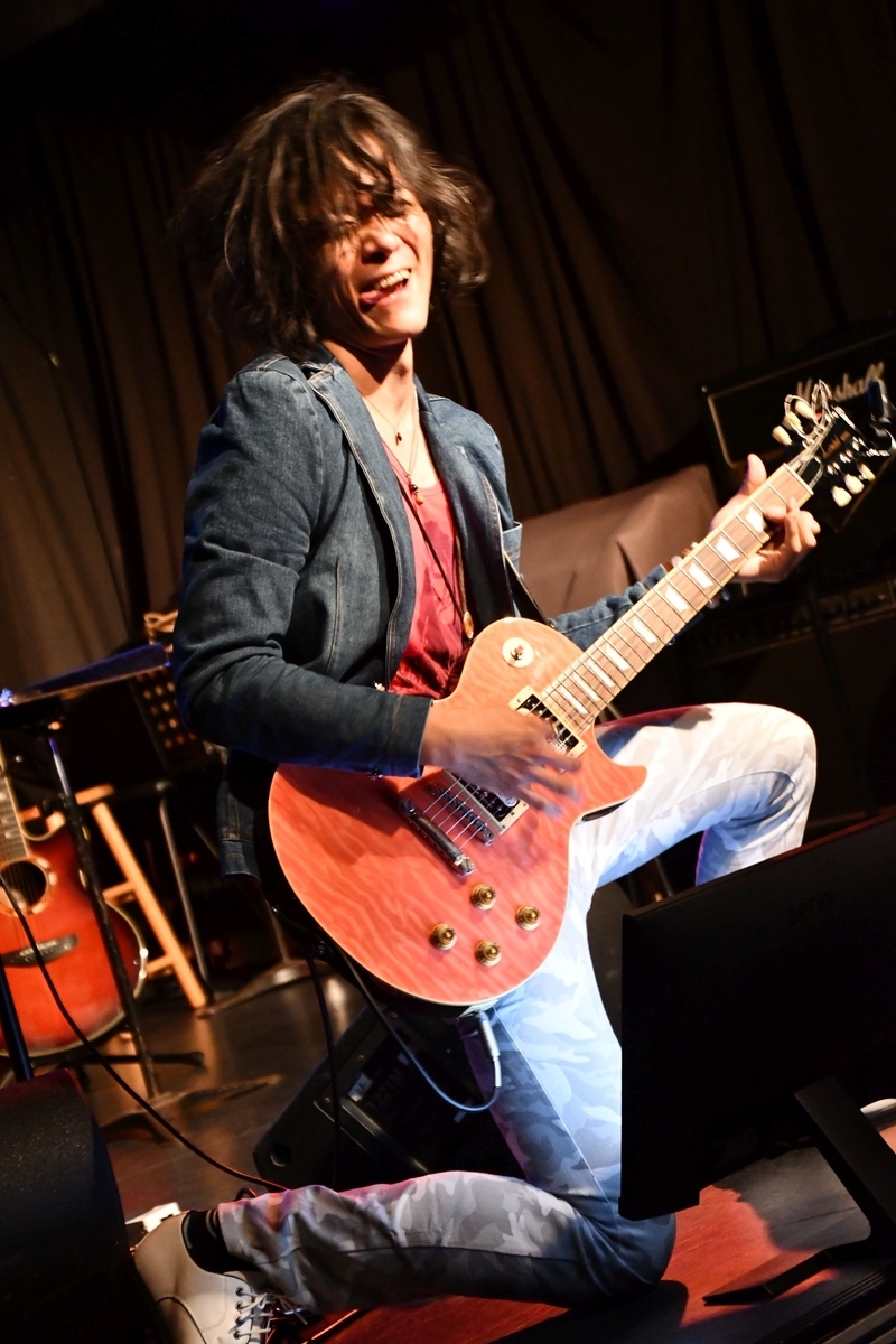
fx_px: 2912
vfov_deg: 26.0
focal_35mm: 78
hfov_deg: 17.5
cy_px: 672
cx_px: 448
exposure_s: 1/60
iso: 5600
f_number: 5
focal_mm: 52
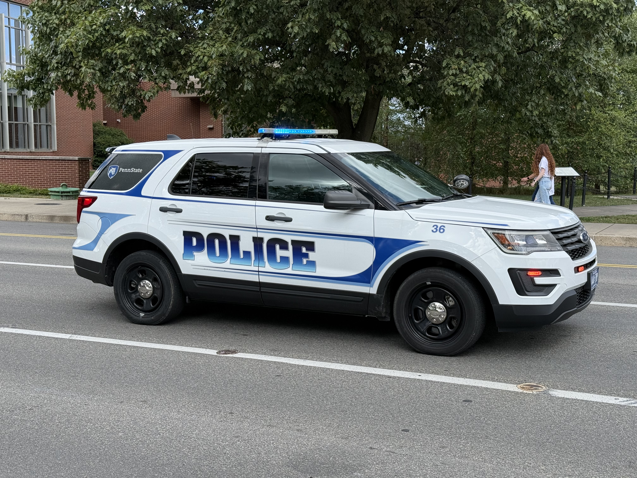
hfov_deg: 39.7
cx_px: 318
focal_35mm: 48
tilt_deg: -6.6
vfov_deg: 30.3
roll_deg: -0.4
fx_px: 883
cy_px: 239
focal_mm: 6.76
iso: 64
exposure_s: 1/1575
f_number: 1.78
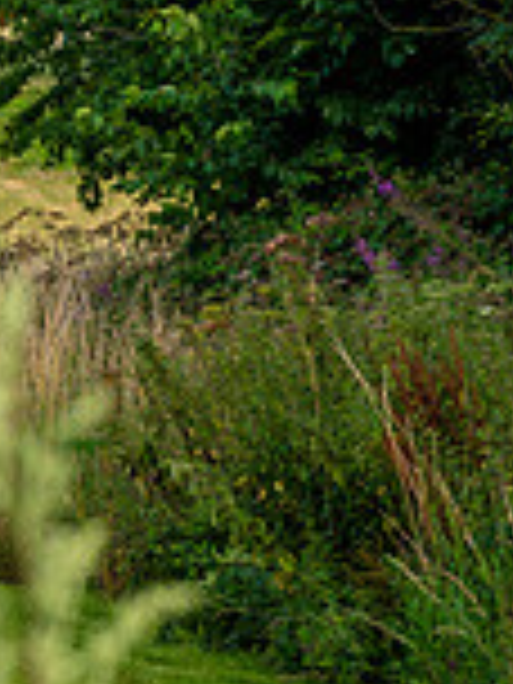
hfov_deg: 5.6
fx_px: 5078
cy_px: 378
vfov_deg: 7.7
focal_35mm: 257
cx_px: -747
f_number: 5
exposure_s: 1/320
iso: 100
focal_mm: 70
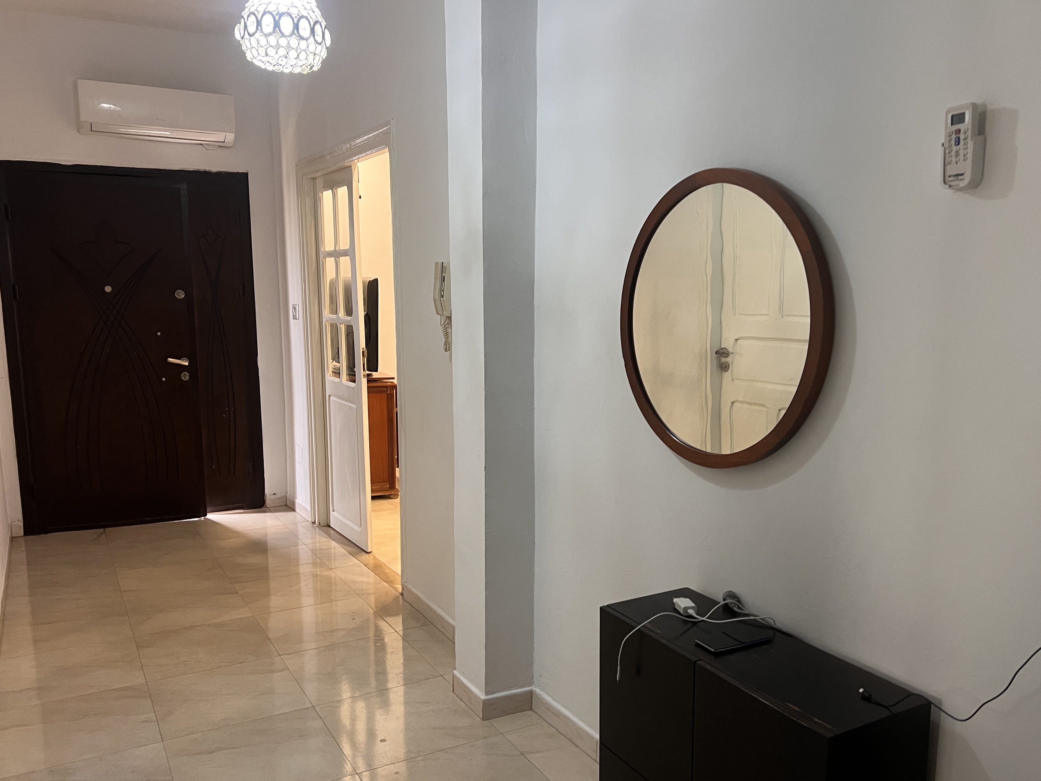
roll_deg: -0.6
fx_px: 872
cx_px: 524
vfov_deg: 48.2
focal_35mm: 29
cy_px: 426
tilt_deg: -10.4
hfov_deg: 61.7
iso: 200
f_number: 1.5
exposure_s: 1/50
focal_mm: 5.7
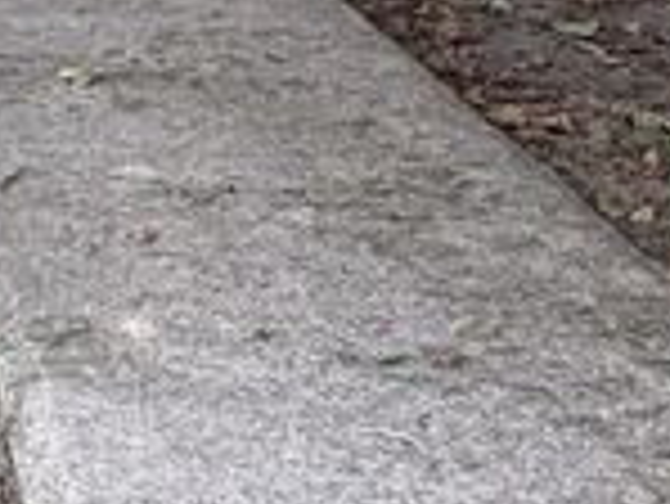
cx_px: -198
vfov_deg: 13.8
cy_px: -400
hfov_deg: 18.9
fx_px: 1860
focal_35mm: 96
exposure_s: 1/148
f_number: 2.2
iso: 40
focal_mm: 2.22
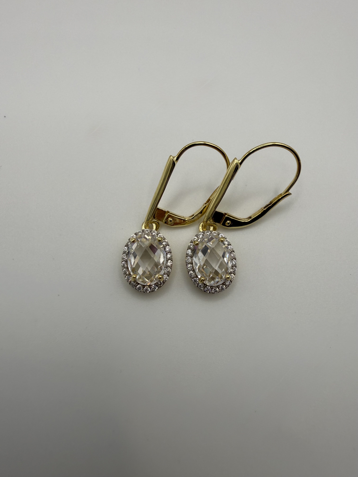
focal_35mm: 25
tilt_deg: -70.7
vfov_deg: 69.4
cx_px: 179
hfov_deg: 54.9
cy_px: 238
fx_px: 345
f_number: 2.2
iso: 40
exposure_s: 1/224
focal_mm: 2.22
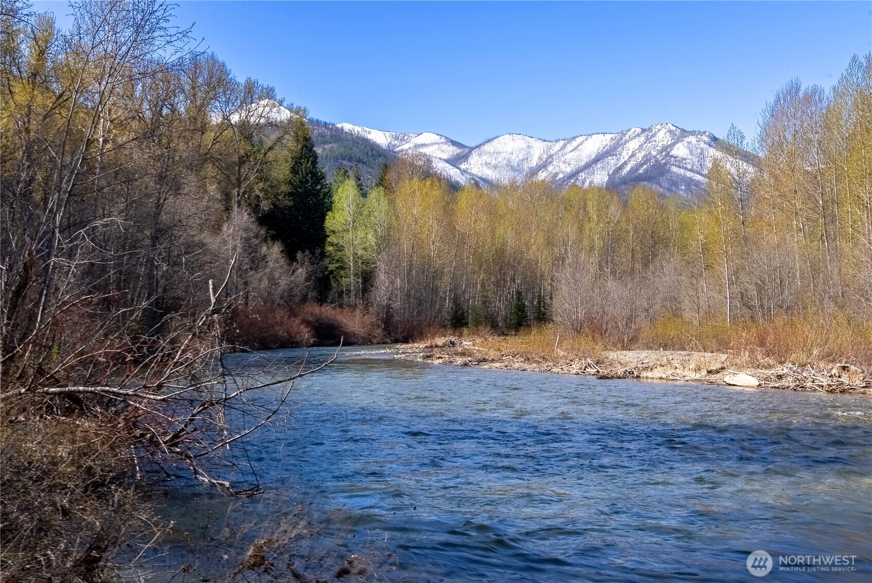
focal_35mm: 40
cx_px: 436
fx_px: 972
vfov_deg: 33.4
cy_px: 292
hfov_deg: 48.3
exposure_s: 1/5000
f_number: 14
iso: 125
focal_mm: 40.1
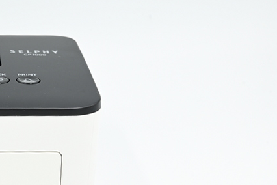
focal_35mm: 131
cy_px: 146
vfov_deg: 10.4
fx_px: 1008
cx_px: -29
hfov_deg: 15.2
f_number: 14
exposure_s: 1/20
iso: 160
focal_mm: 59
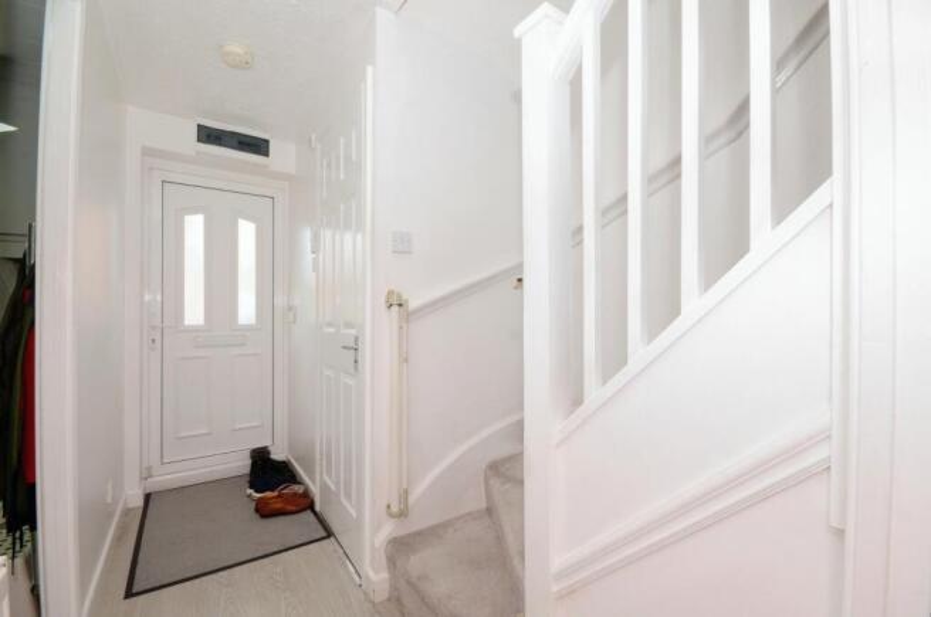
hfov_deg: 100.5
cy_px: 308
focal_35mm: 15
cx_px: 466
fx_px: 387
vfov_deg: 77.1
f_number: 13
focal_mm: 10
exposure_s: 1/25
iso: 400
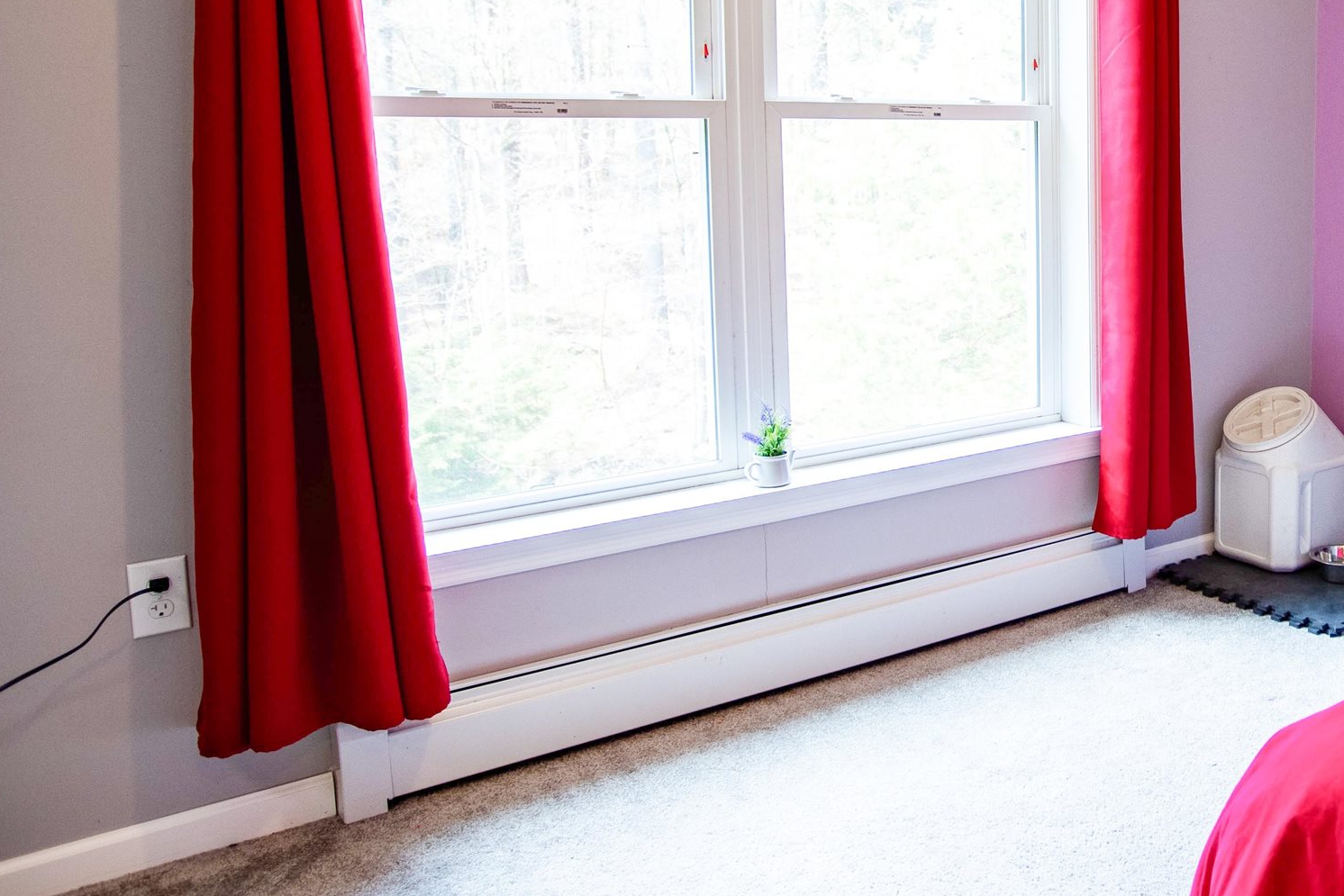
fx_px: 1307
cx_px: 1186
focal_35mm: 35
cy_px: 266
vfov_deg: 37.3
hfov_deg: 49.1
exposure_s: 1/160
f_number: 4
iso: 800
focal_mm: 17
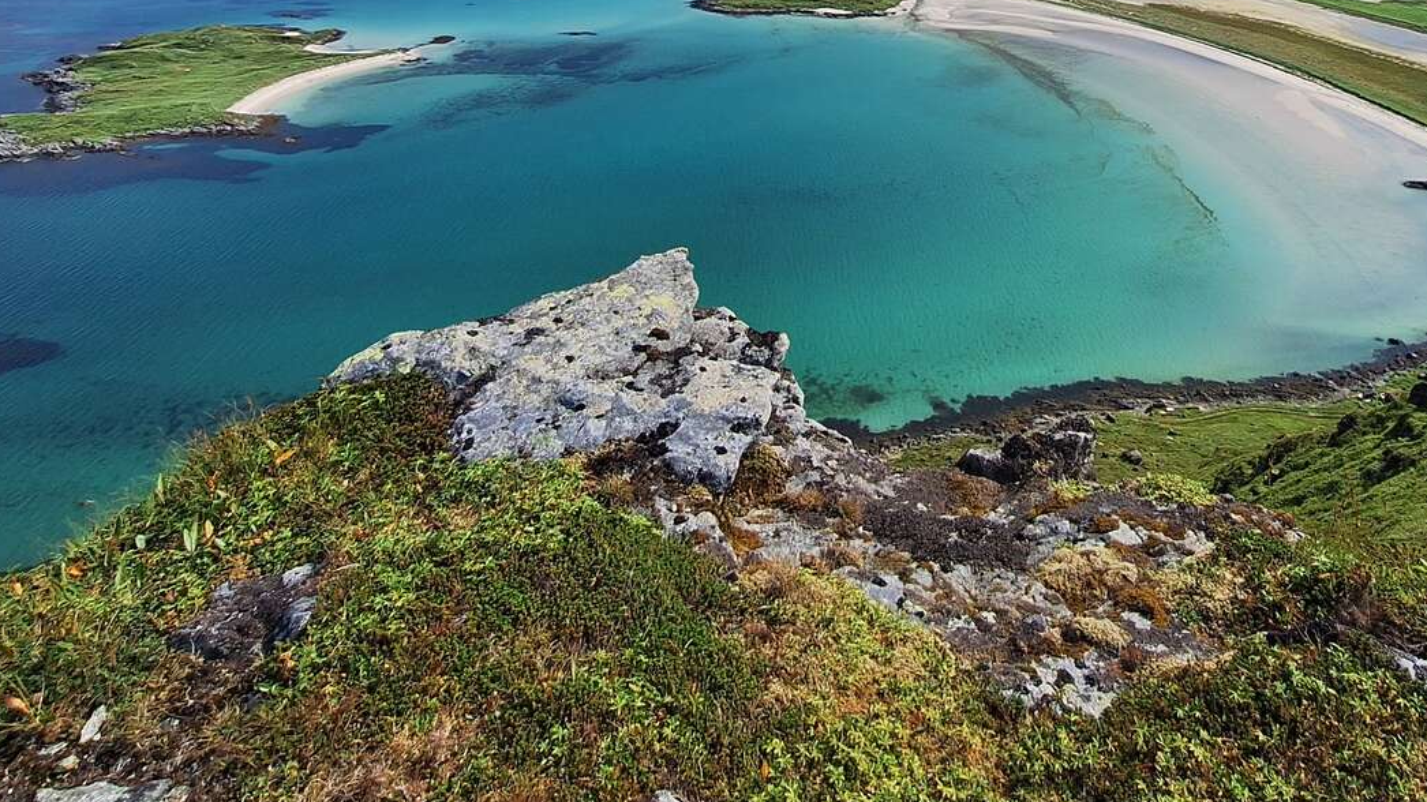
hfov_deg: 70.9
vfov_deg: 38.2
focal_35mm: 26
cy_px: -44
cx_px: 880
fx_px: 984
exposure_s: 1/1934
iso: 40
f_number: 2.2
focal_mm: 1.74
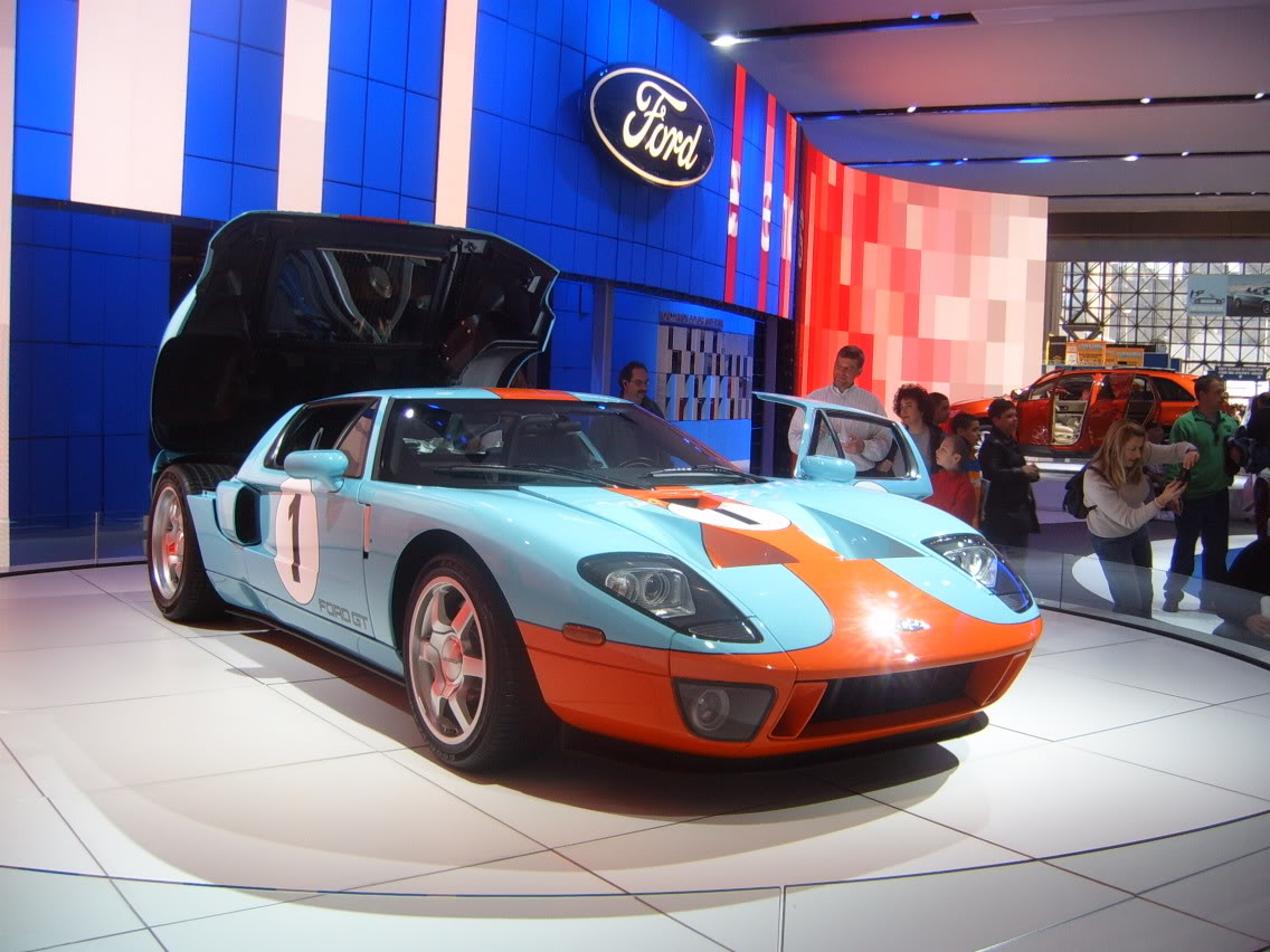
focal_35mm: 37
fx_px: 1357
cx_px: 635
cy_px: 476
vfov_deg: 38.7
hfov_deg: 50.1
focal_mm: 6.2
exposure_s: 1/60
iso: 63
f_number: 2.9
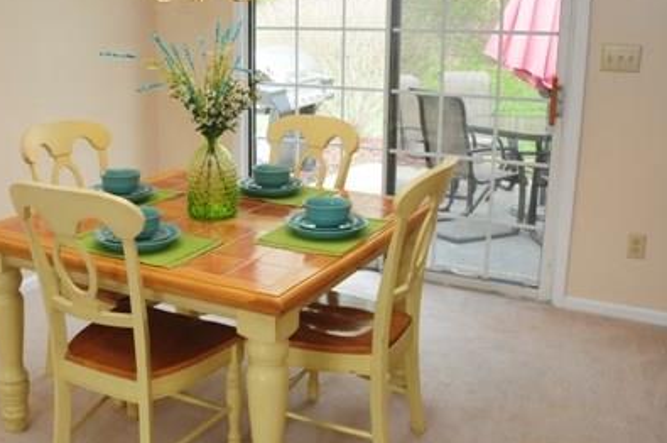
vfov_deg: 12.8
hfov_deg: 19.1
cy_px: 185
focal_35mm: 107
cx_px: 248
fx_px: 1979
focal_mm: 44
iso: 1000
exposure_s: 1/100
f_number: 7.1
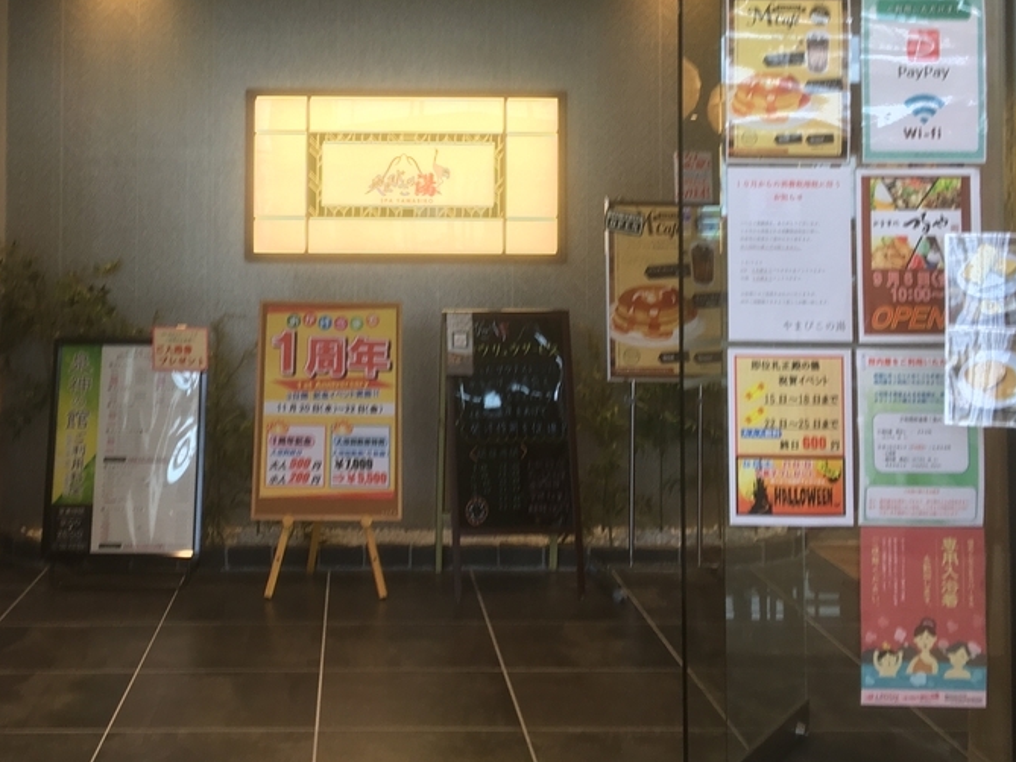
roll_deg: -1.1
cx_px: 393
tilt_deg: +3.9
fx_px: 1527
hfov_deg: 36.6
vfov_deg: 27.6
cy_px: 184
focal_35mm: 52
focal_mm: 4.15
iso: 25
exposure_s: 1/40
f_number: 2.2
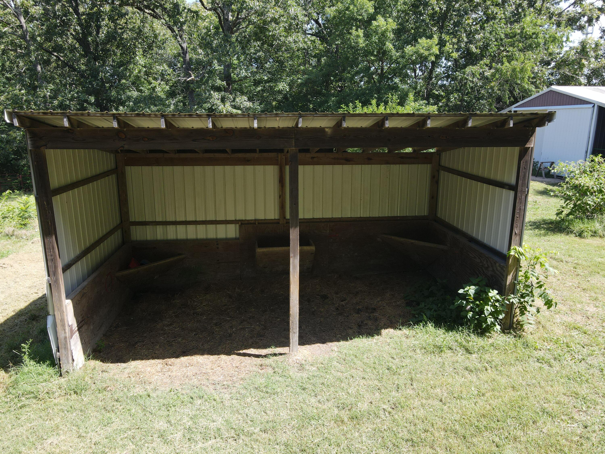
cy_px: 227
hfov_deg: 71.6
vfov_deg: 56.8
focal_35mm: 24
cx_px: 302
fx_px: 419
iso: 100
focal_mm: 4.5
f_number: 2.8
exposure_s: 1/160
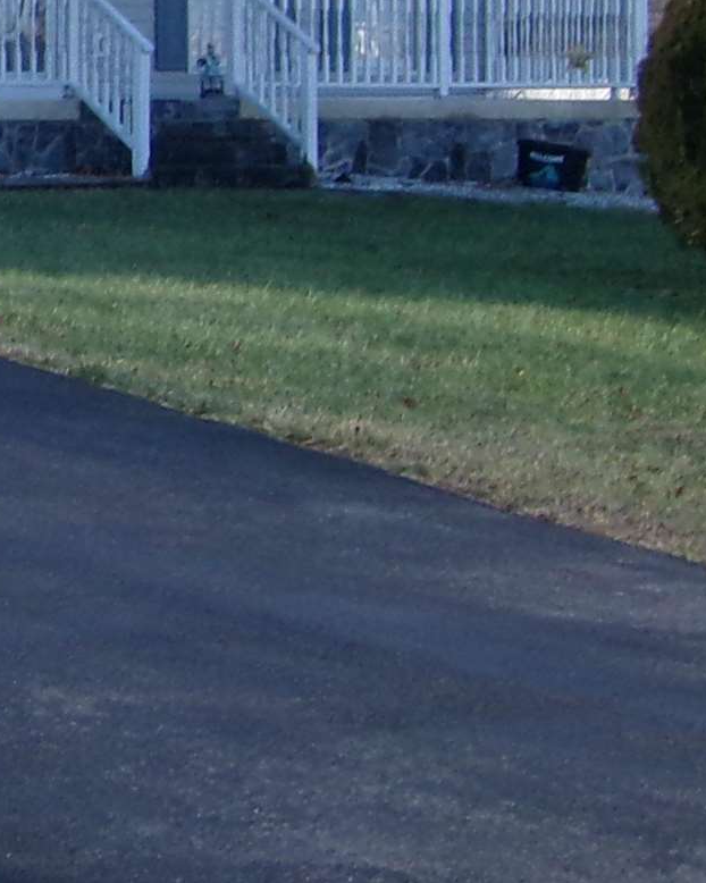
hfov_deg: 9.2
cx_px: -705
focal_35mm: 158
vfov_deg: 12.1
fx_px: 4128
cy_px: -22
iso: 100
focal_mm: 7.2
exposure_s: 1/60
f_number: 8.46
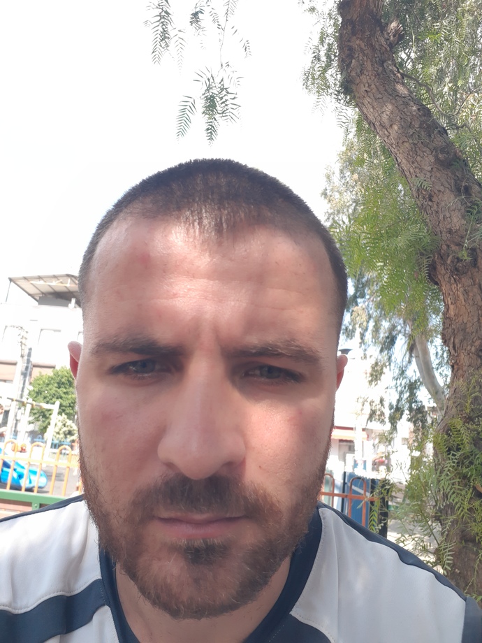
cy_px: 322
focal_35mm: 27
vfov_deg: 65.3
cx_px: 241
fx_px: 501
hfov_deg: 51.4
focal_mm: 3.6
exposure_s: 1/227
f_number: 1.9
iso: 40
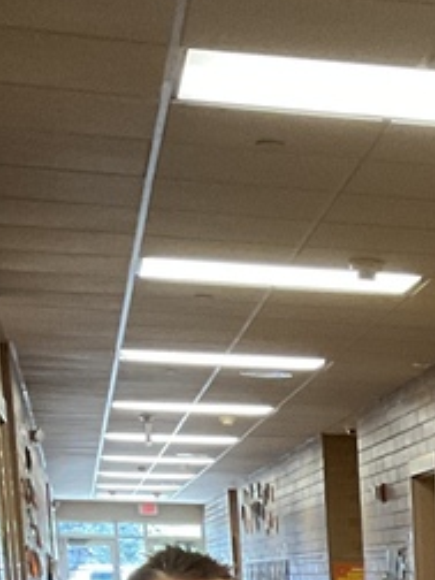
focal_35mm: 118
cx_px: 847
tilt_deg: -15.6
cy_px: 1144
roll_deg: -1.6
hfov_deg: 11.4
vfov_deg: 14.1
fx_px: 1977
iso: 250
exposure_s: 1/60
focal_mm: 3
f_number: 1.8
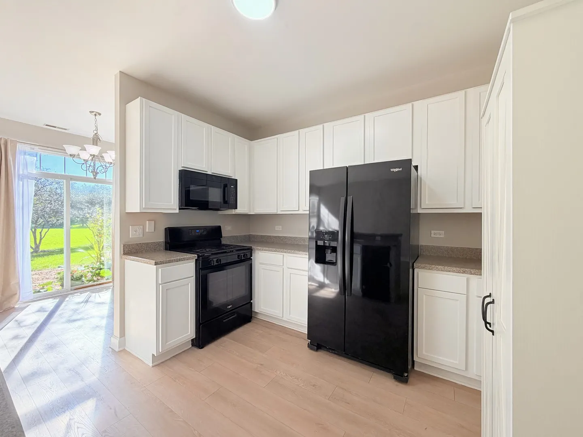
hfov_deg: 102.1
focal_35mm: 14
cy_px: 218
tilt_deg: +0.1
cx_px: 292
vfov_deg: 85.7
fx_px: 236
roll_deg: -0.2
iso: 64
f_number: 2.2
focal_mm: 2.22
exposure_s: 1/120
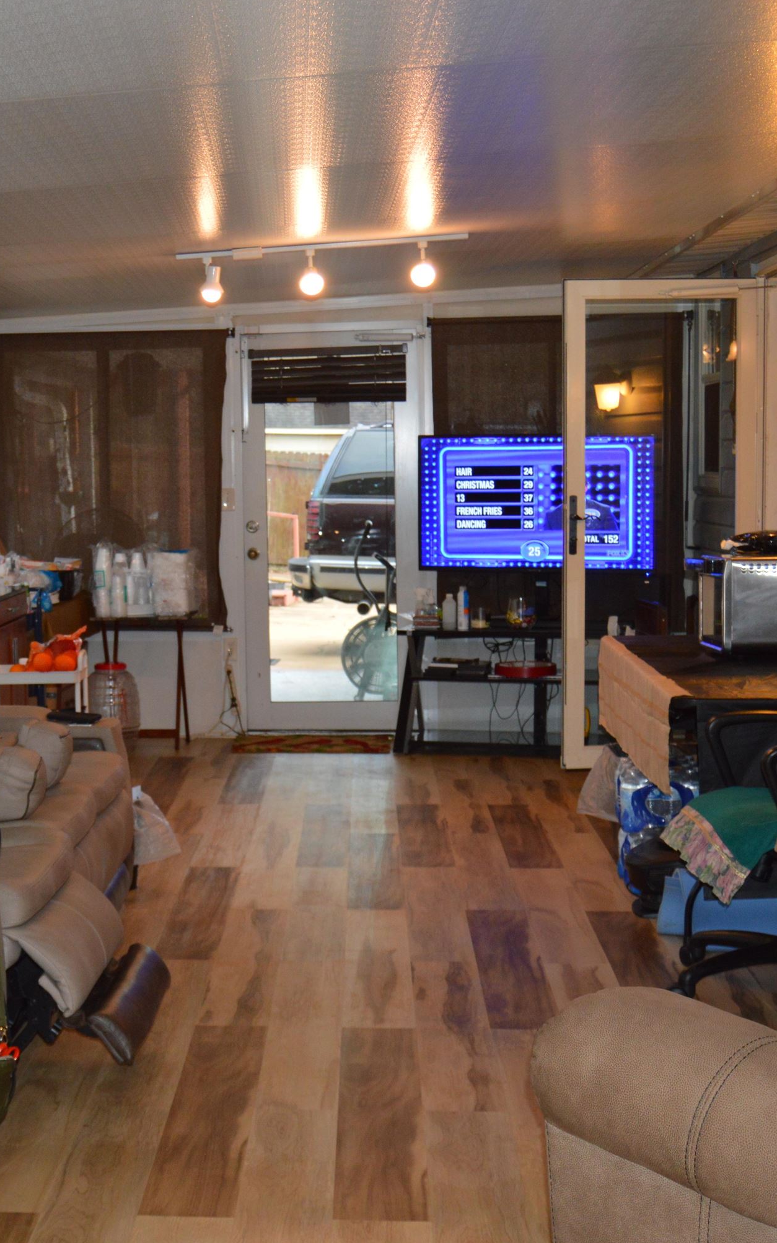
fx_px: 1823
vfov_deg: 37.7
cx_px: 133
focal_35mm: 54
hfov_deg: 23.6
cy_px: 618
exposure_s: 1/60
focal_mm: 23
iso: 560
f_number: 3.8
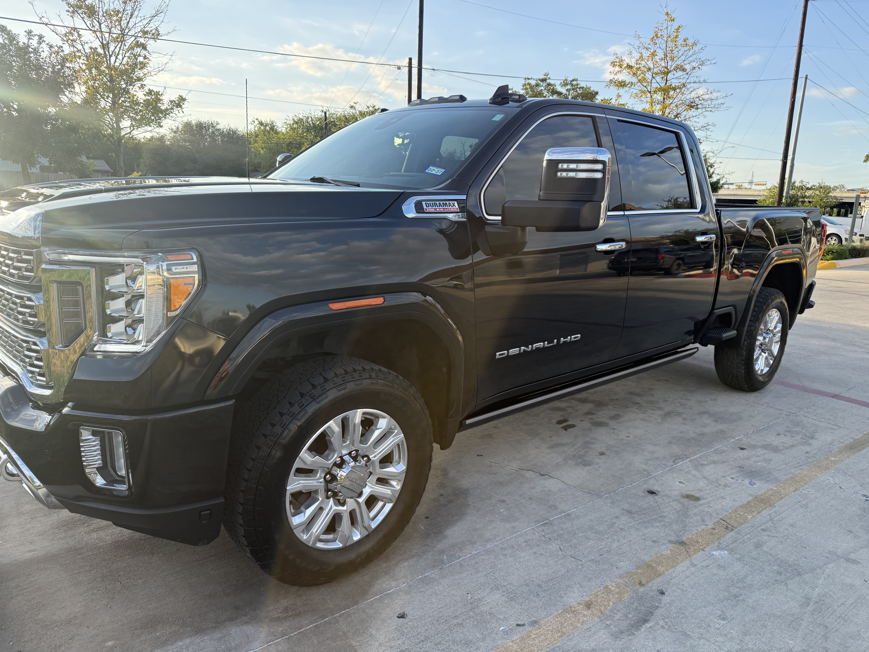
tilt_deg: -10.4
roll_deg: -2.8
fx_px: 602
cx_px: 434
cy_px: 326
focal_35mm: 24
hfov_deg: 71.6
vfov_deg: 56.8
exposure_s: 1/1271
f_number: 1.78
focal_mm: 6.76
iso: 100
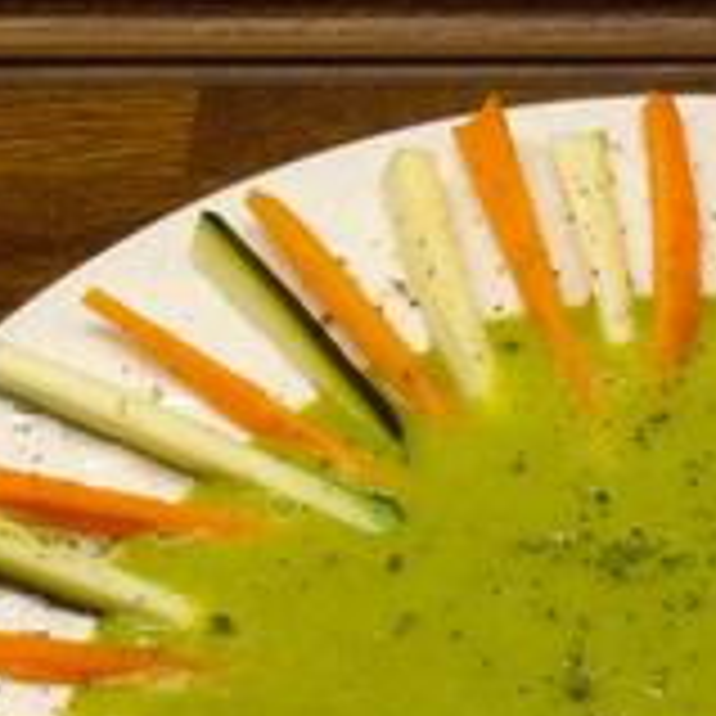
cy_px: 874
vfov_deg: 17.1
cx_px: 698
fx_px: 2270
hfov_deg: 17.5
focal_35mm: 97
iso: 80
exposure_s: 1/100
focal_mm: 4.12
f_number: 2.4
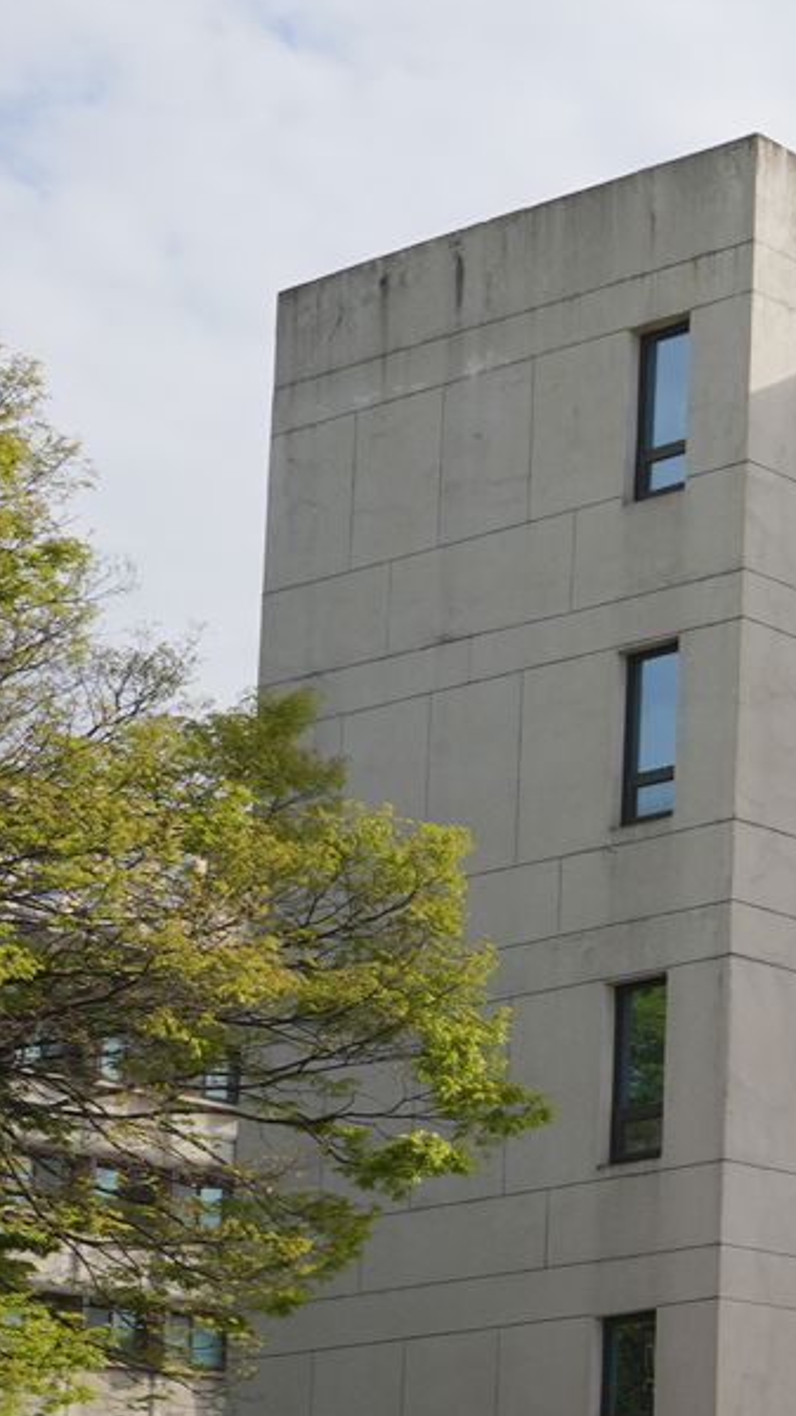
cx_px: 2357
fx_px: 3151
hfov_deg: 10.4
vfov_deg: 24.2
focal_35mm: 84
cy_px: 1411
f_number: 14
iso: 100
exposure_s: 1/100
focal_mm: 24
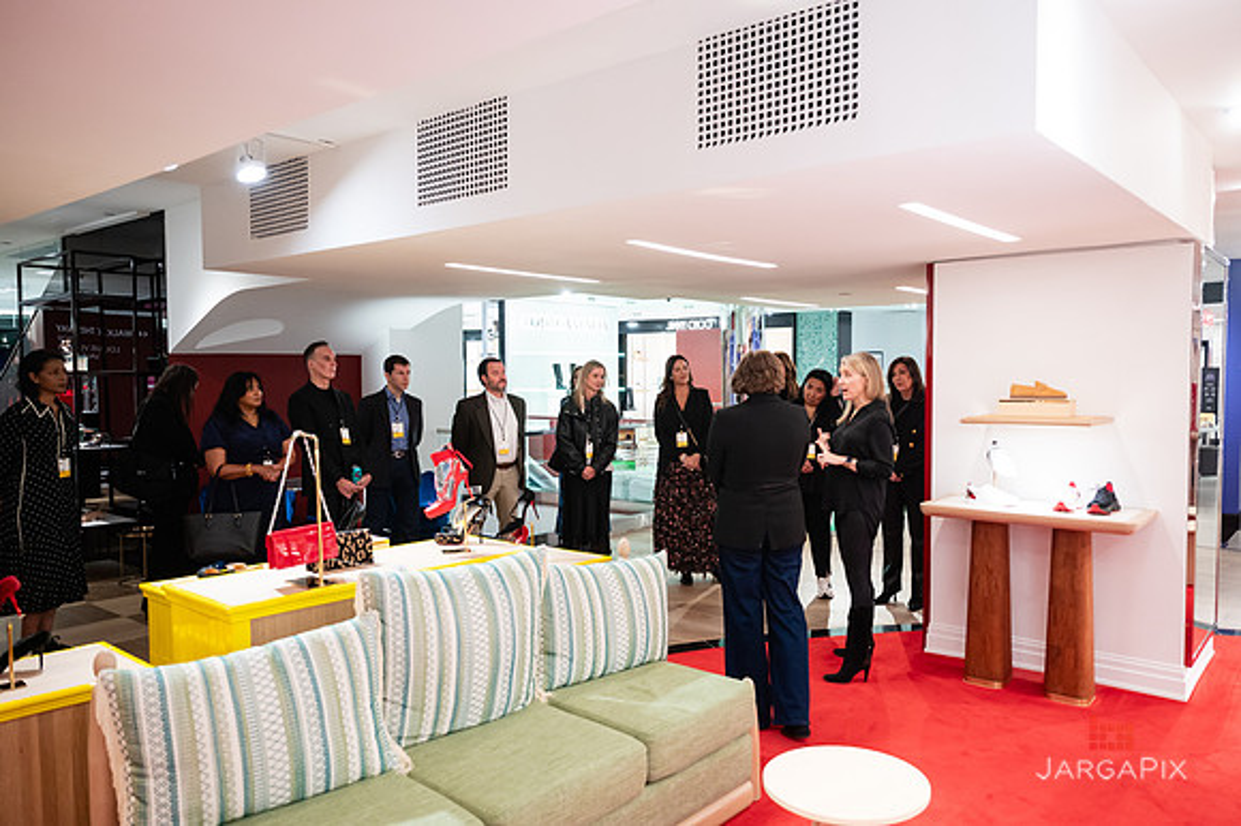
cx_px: 642
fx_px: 892
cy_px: 410
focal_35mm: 26
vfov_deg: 49.7
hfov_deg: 69.7
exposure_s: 1/160
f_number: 3.2
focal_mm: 24
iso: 1600
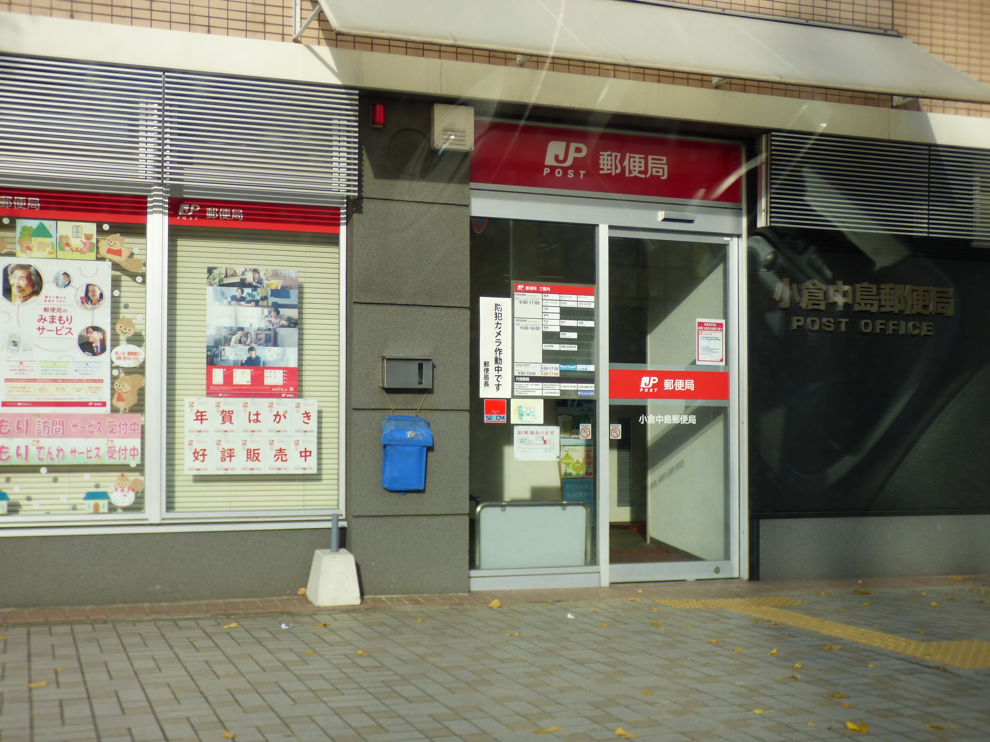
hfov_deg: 43.9
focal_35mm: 43
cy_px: 371
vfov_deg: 33.6
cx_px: 495
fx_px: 1230
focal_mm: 7.37
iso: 100
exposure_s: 1/400
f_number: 3.6
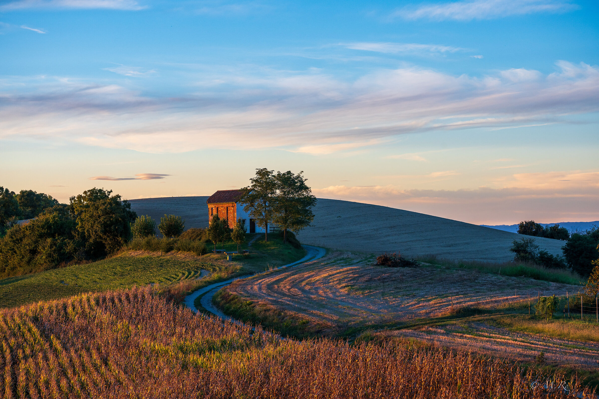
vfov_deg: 13.7
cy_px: 200
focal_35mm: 100
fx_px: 1664
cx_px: 300
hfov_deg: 20.4
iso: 200
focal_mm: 100
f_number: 7.1
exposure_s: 1/160
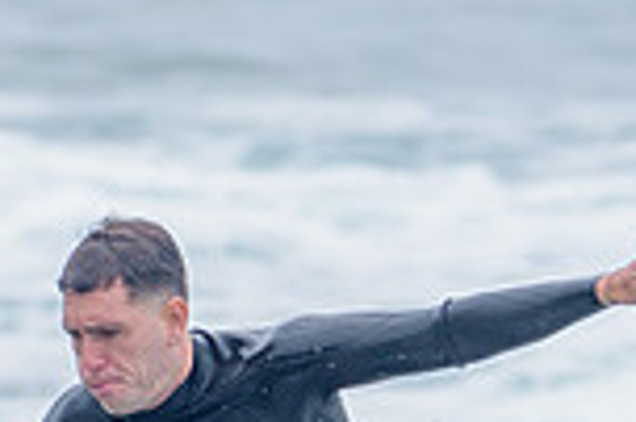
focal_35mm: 2345
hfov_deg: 0.9
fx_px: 41383
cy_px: 782
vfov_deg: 0.6
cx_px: 157
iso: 220
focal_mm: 500
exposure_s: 1/2000
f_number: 5.6
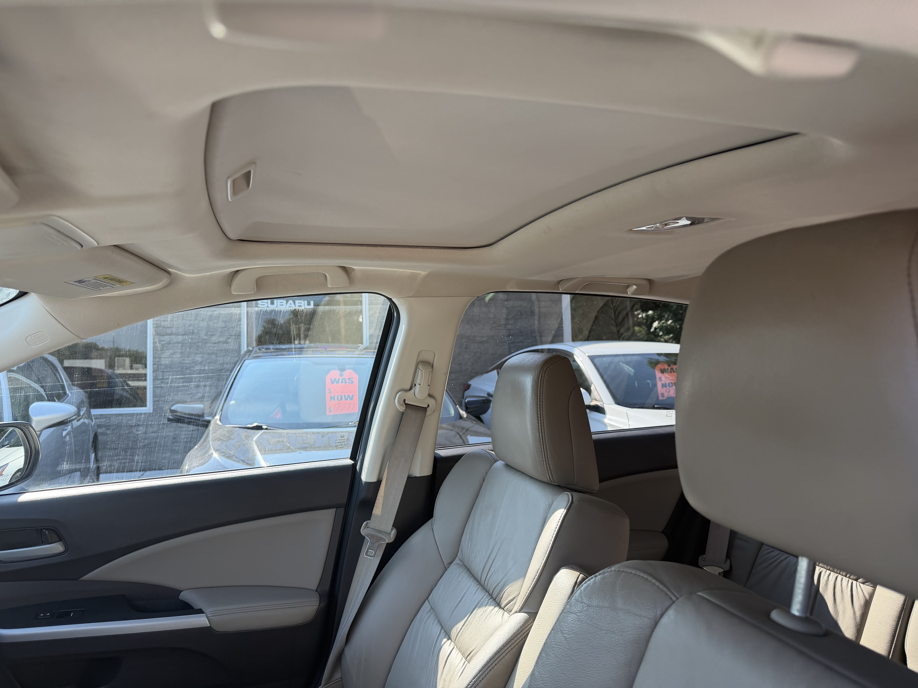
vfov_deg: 56.8
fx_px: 636
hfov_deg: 71.6
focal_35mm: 24
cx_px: 459
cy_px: 344
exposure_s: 1/649
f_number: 1.78
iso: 100
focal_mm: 6.76
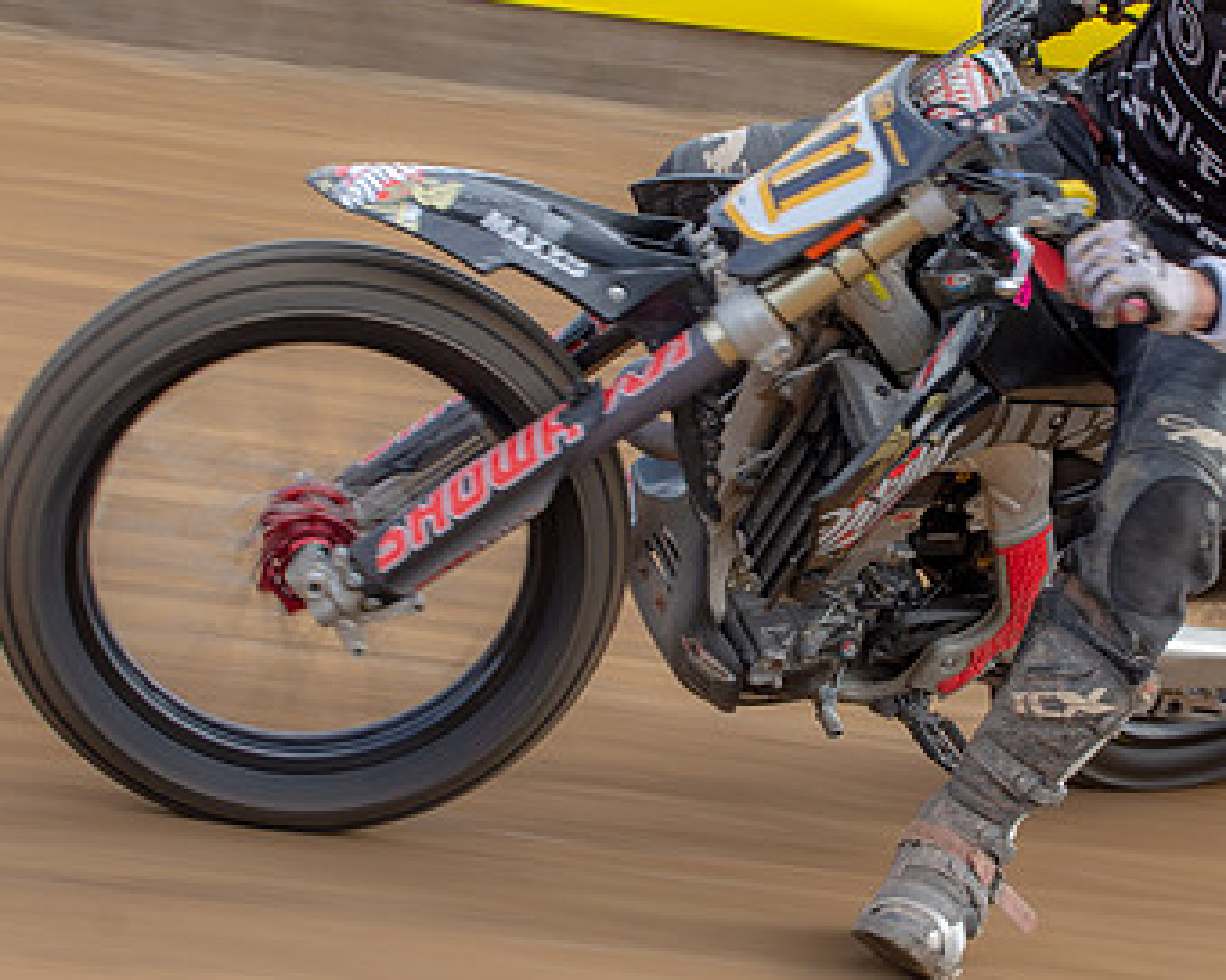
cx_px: 883
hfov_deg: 9.8
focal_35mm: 196
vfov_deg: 7.9
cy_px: 277
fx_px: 7112
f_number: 11
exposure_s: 1/100
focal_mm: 56
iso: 160
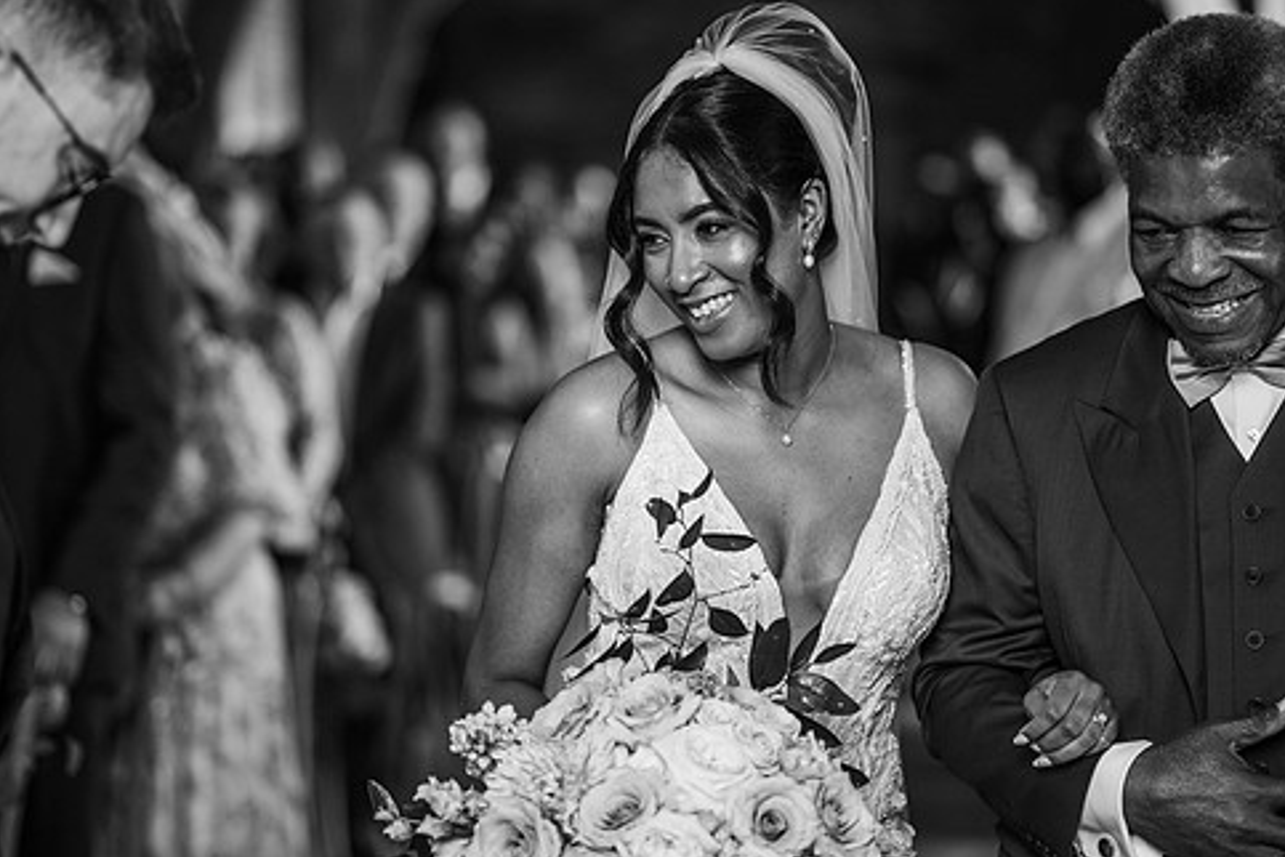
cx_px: 615
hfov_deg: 20.0
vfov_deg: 13.4
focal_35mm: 102
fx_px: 3641
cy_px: 354
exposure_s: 1/200
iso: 320
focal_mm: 85
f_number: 1.8
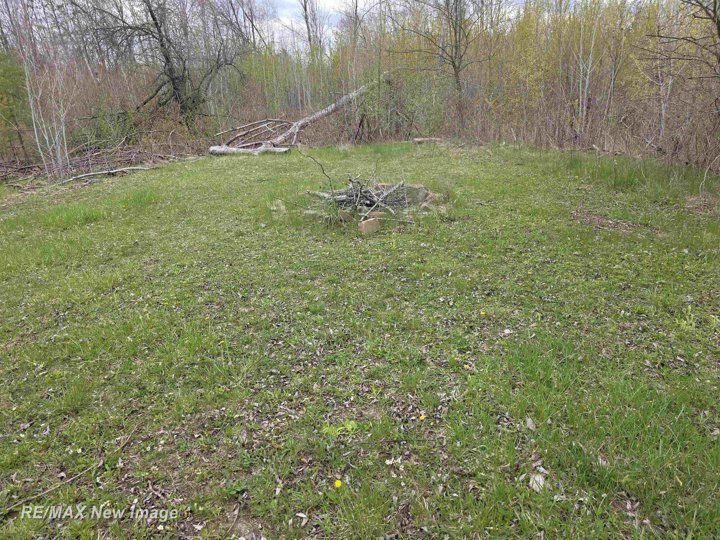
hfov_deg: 73.9
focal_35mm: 23
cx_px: 360
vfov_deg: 58.9
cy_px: 270
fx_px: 478
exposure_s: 1/145
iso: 12
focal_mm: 6.3
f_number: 1.7
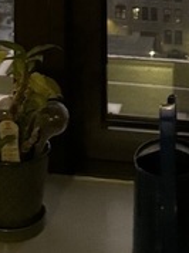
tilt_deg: +4.0
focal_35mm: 146
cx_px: 82
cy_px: -473
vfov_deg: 10.3
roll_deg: -0.1
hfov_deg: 10.1
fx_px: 1065
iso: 500
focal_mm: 6.76
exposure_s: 1/60
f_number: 1.78
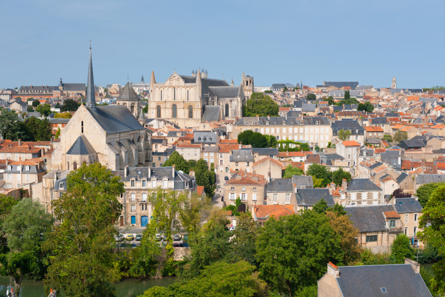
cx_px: 222
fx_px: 618
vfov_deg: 27.0
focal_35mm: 50
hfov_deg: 39.6
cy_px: 148
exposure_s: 1/200
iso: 100
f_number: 5.6
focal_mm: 50
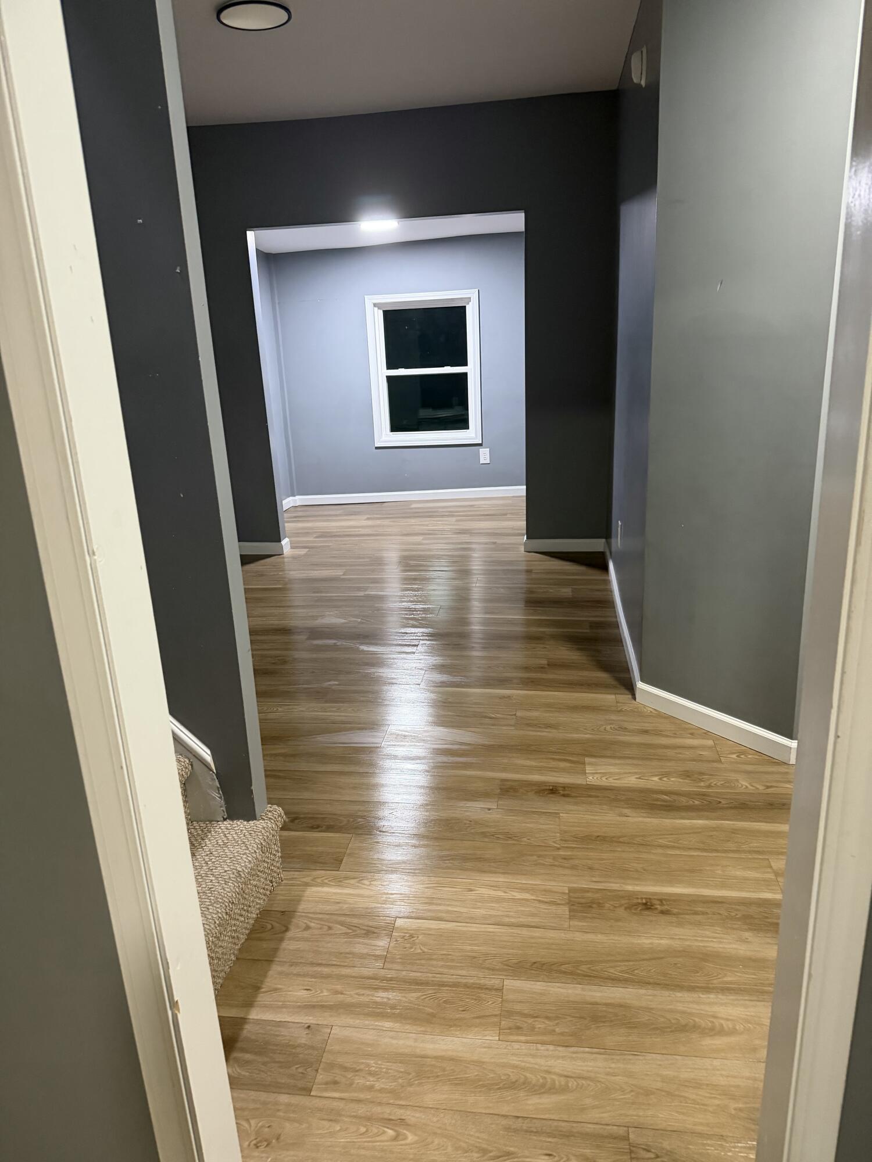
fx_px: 806
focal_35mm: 24
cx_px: 436
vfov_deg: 71.6
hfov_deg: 56.8
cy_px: 581
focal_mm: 6.76
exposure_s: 1/60
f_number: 1.78
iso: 640
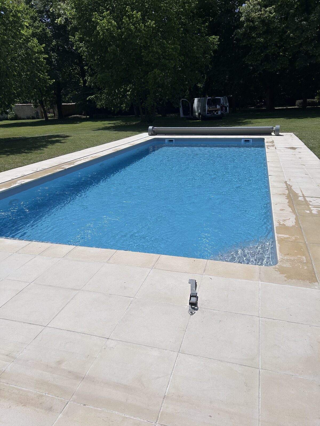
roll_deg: +1.7
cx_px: 160
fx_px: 320
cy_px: 213
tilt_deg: -19.1
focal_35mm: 26
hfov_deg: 53.1
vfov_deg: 67.3
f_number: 1.5
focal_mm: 5.7
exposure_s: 1/11364
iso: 50
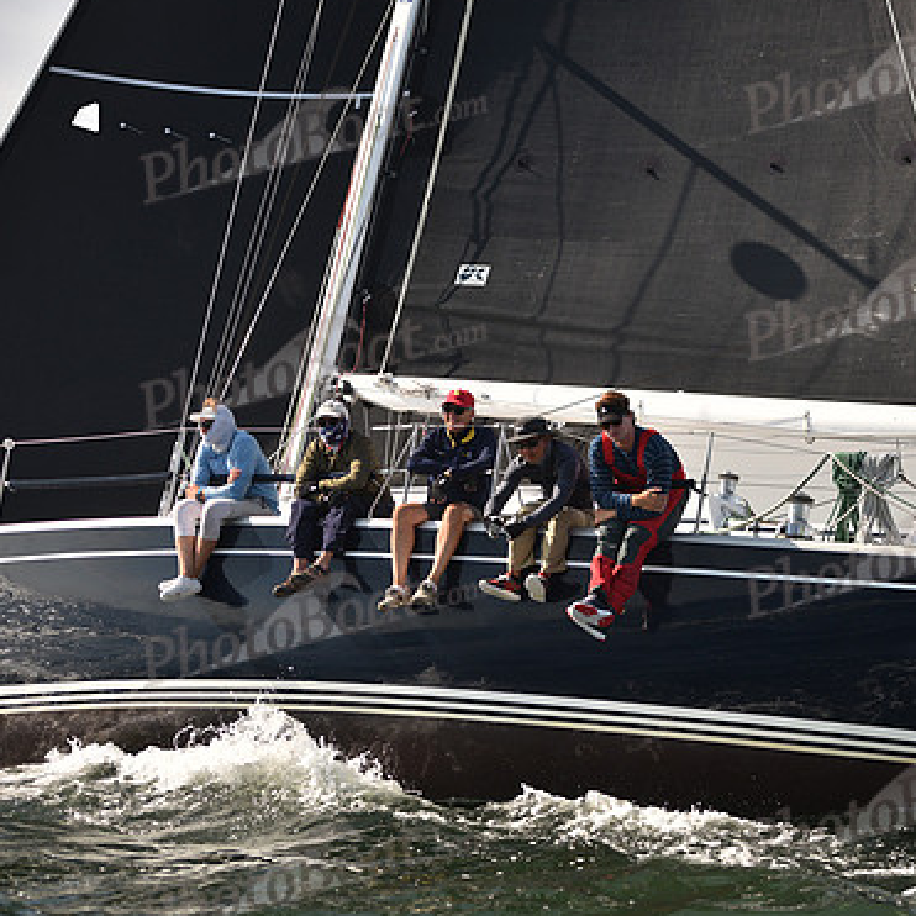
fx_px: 2784
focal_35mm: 93
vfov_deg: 18.7
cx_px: 617
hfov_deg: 18.6
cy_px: 460
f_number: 2.8
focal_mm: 70
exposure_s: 1/1250
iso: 250
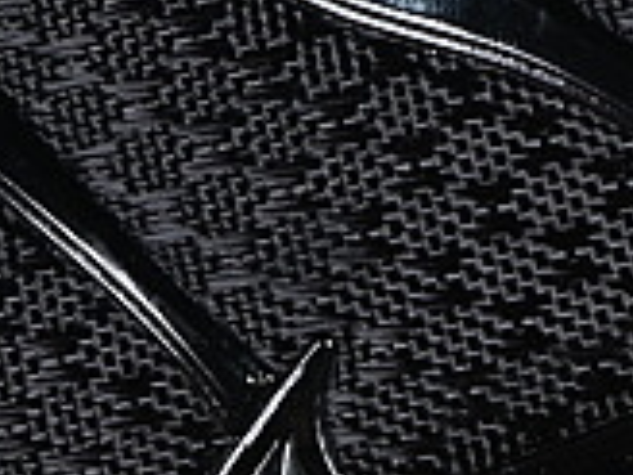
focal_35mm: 476
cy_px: 487
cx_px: 838
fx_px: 8704
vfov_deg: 3.1
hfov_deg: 4.2
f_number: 6.3
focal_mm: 50
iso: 160
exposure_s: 1/50
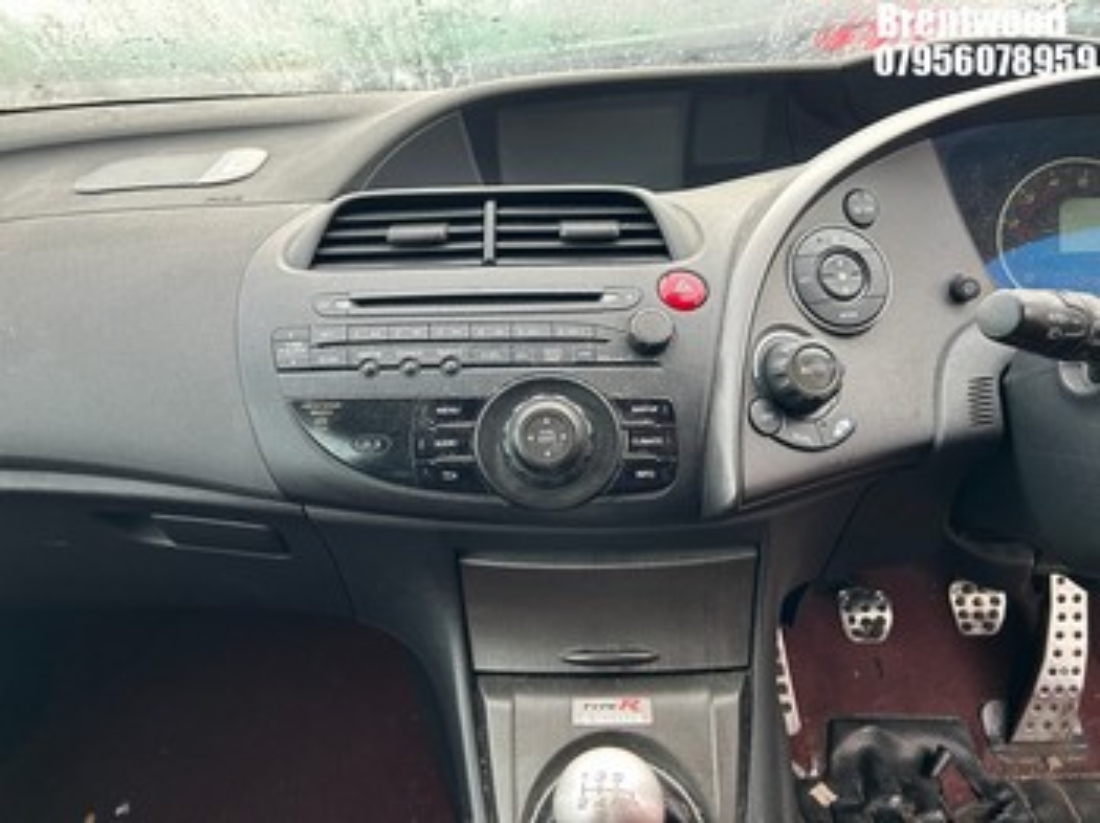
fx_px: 826
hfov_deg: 67.3
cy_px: 412
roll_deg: +2.8
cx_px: 550
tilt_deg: -26.1
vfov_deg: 53.0
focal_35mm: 26
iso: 125
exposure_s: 1/111
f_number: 1.5
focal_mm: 5.7
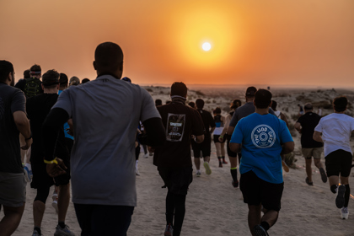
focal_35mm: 70
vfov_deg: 19.5
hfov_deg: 28.8
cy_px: 118
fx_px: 688
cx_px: 177
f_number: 4
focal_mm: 70
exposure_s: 1/6400
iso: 2500
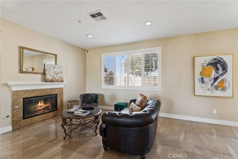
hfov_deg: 95.3
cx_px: 119
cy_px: 80
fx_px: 108
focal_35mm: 16
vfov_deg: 72.4
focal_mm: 16.4
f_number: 13
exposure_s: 1/1.67
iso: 100
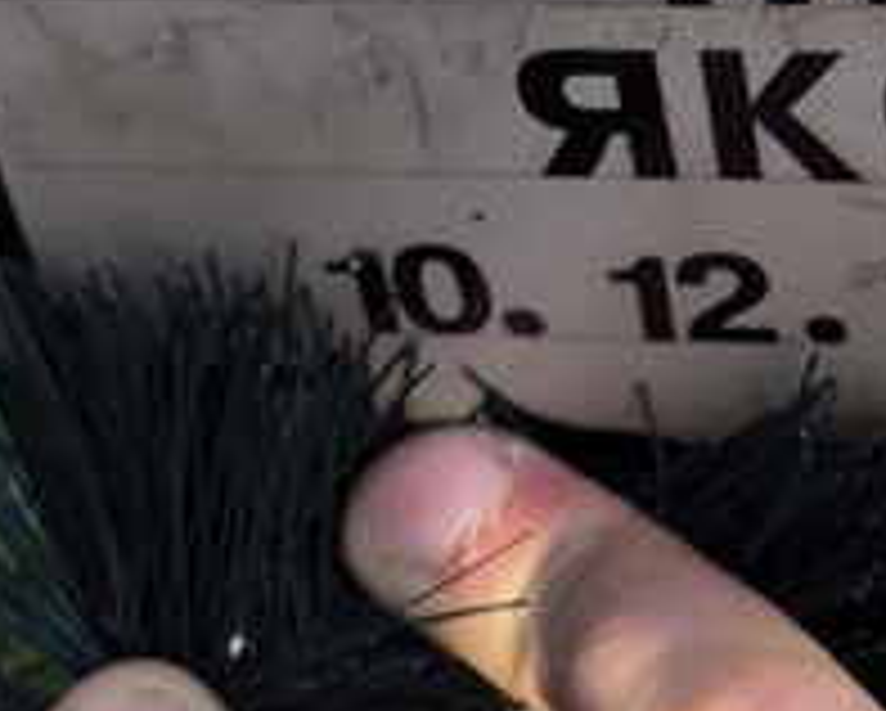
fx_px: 5197
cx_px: 1122
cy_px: -338
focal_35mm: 198
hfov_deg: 9.6
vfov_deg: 7.7
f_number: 1.7
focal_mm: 4.71
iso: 50
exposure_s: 1/532
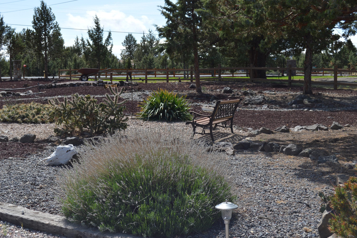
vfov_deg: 23.7
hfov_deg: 35.1
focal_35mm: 57
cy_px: 119
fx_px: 565
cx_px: 178
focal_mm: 38
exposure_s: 1/250
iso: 100
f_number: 8
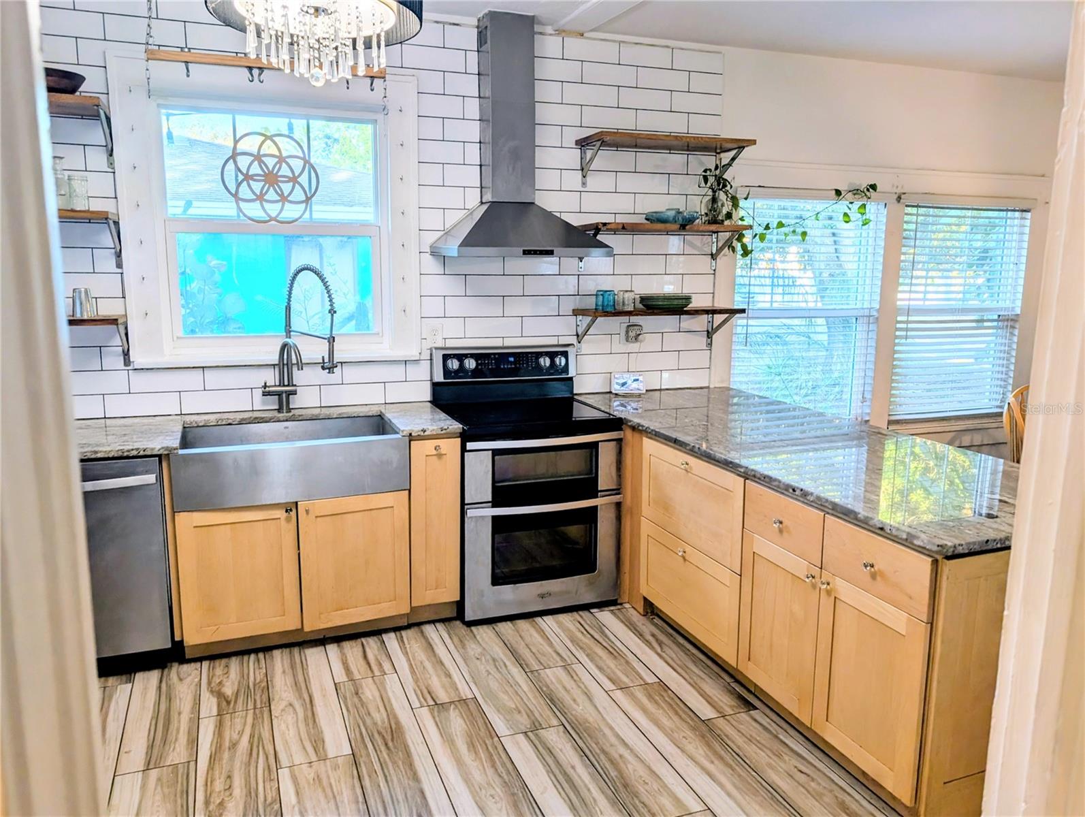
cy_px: 408
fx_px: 753
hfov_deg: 71.5
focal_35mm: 24
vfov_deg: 56.9
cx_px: 542
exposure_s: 1/187
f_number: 1.68
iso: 24
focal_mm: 6.9
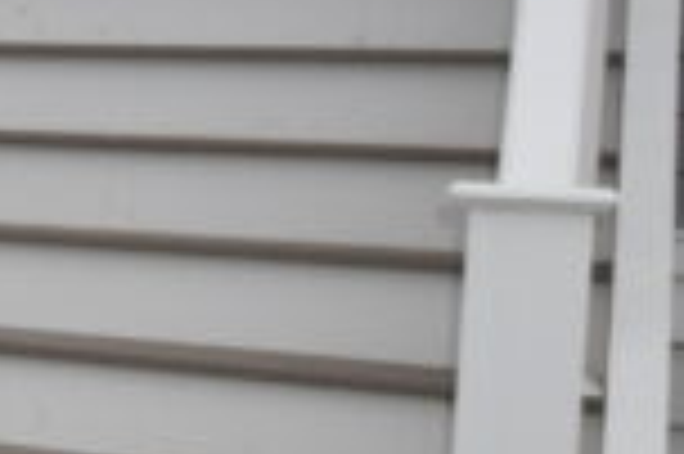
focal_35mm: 101
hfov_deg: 14.6
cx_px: -873
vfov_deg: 13.5
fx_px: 1917
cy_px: 240
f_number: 20
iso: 640
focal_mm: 10
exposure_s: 1/200
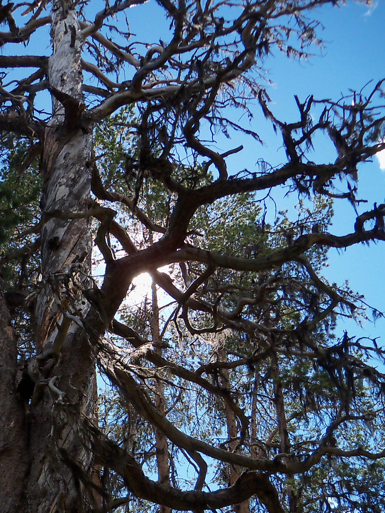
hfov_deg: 22.4
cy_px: 416
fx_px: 949
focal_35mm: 64
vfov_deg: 29.5
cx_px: 42
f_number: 3.5
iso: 80
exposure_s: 1/400
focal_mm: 6.2
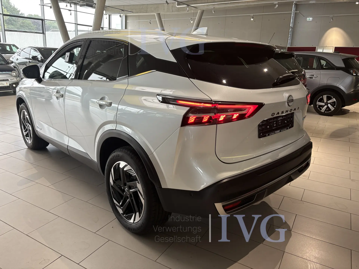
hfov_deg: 67.3
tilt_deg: -14.9
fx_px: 270
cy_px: 134
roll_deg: -0.9
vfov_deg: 53.1
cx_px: 180
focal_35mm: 26
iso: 100
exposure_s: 1/61
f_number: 1.6
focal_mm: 5.96
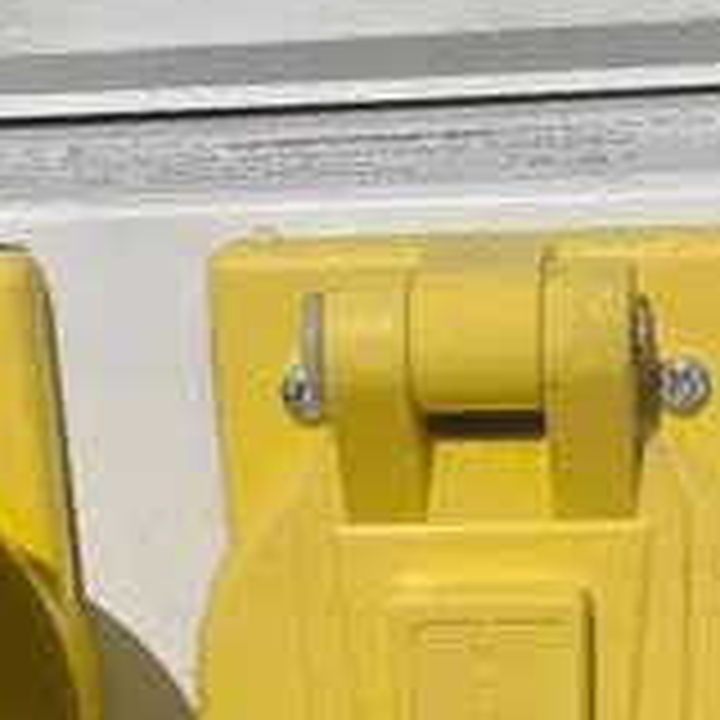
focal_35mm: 105
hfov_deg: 16.6
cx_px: 333
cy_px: 1186
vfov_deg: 15.0
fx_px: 2471
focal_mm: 4.2
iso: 50
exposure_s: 1/17241
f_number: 1.6
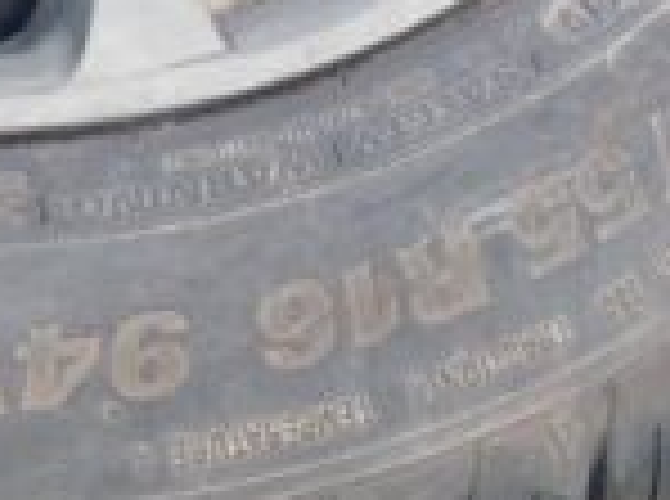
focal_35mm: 101
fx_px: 1950
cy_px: -329
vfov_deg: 13.4
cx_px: -58
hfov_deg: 18.8
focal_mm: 5.23
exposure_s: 1/332
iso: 40
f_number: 1.8
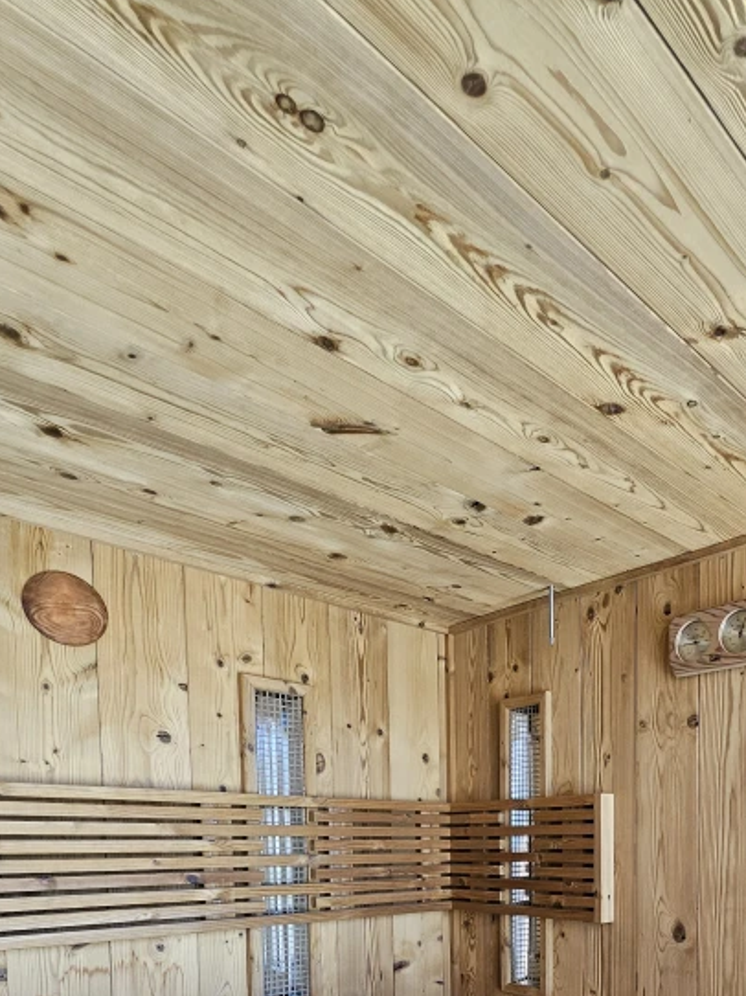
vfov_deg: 60.7
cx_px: 581
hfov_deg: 53.5
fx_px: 690
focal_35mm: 24
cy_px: 895
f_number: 2.2
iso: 125
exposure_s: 1/70.8
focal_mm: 1.74
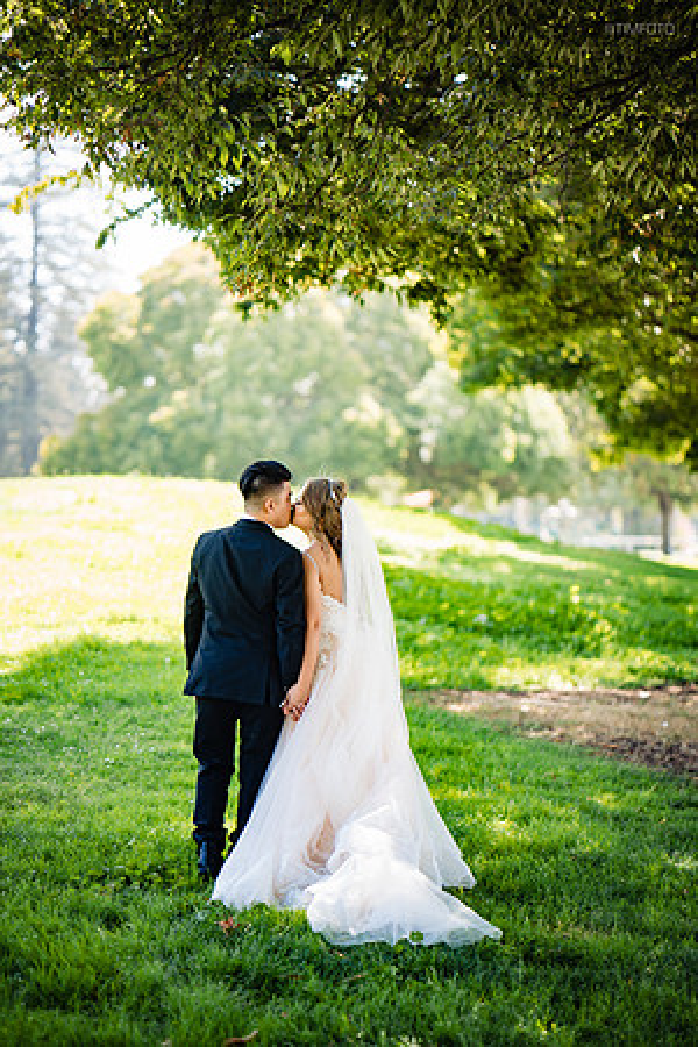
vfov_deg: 23.9
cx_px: 349
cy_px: 524
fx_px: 2472
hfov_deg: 16.1
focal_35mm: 85
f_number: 1.8
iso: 160
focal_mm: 85
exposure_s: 1/400
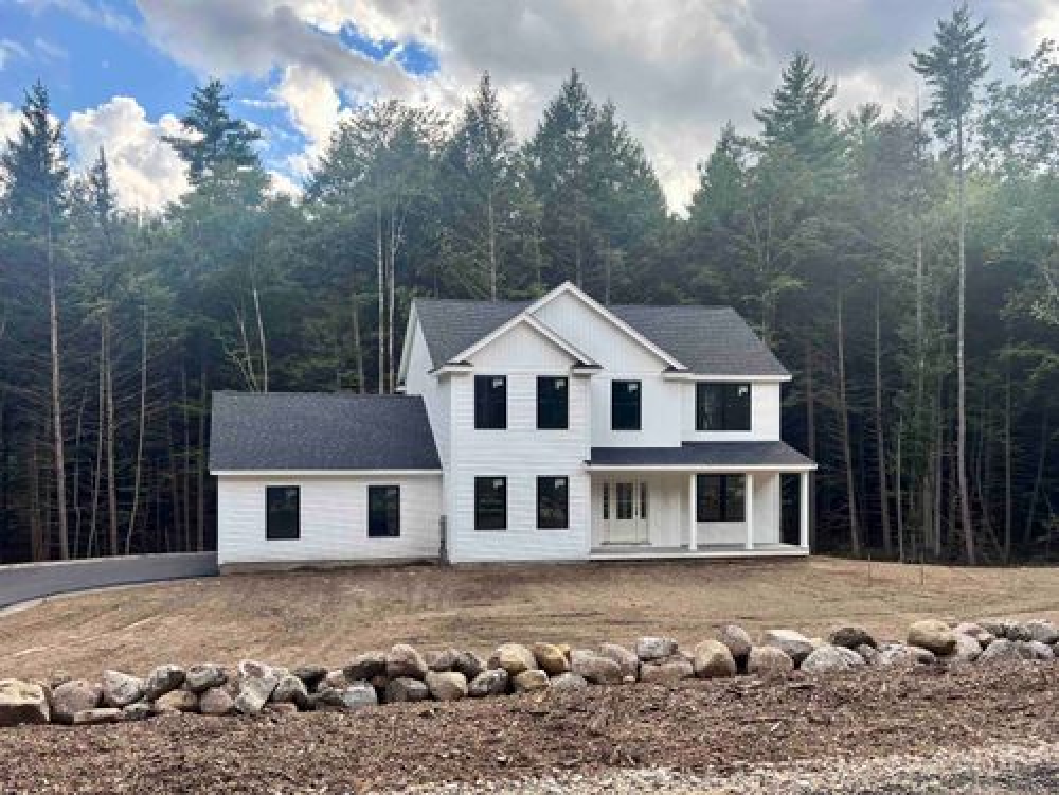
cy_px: 398
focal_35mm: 26
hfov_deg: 67.3
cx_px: 530
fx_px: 795
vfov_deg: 53.1
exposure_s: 1/608
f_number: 1.6
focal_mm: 5.96
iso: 50
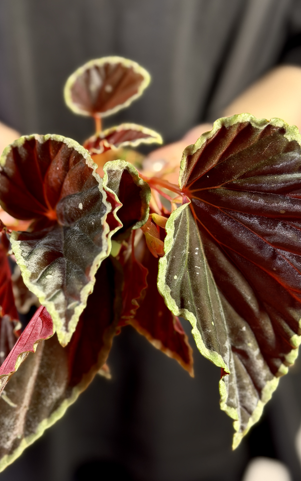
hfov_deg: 21.9
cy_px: 266
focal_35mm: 59
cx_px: 110
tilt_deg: -28.4
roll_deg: -0.1
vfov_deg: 34.5
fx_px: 774
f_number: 1.78
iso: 250
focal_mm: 6.76
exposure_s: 1/50
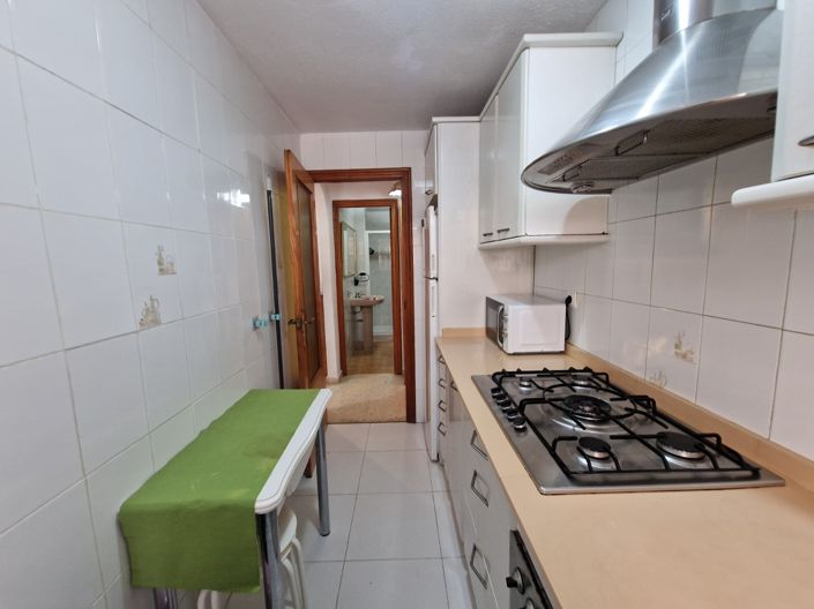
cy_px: 304
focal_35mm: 13
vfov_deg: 89.9
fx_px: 306
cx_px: 407
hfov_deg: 106.2
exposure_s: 1/40
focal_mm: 2.2
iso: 320
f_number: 2.2
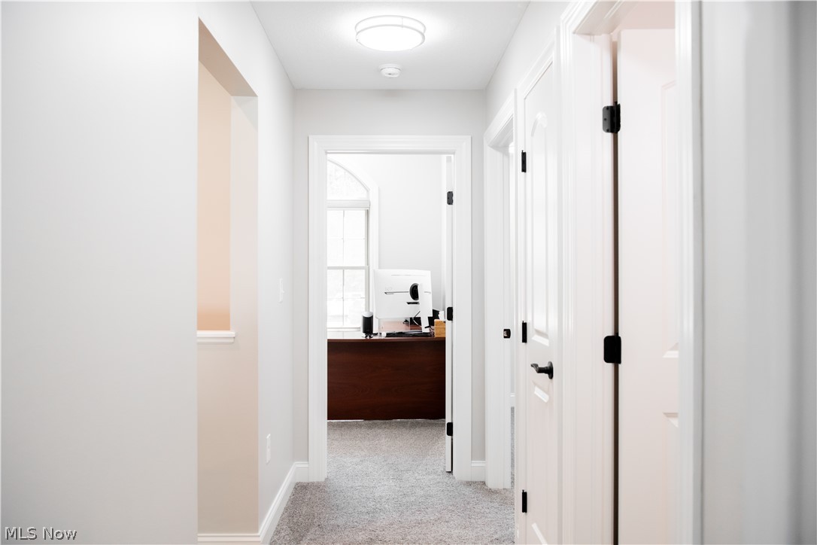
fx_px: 681
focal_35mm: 30
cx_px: 408
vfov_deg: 43.6
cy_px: 272
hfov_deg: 61.9
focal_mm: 30
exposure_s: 1/80
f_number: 5.6
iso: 1250
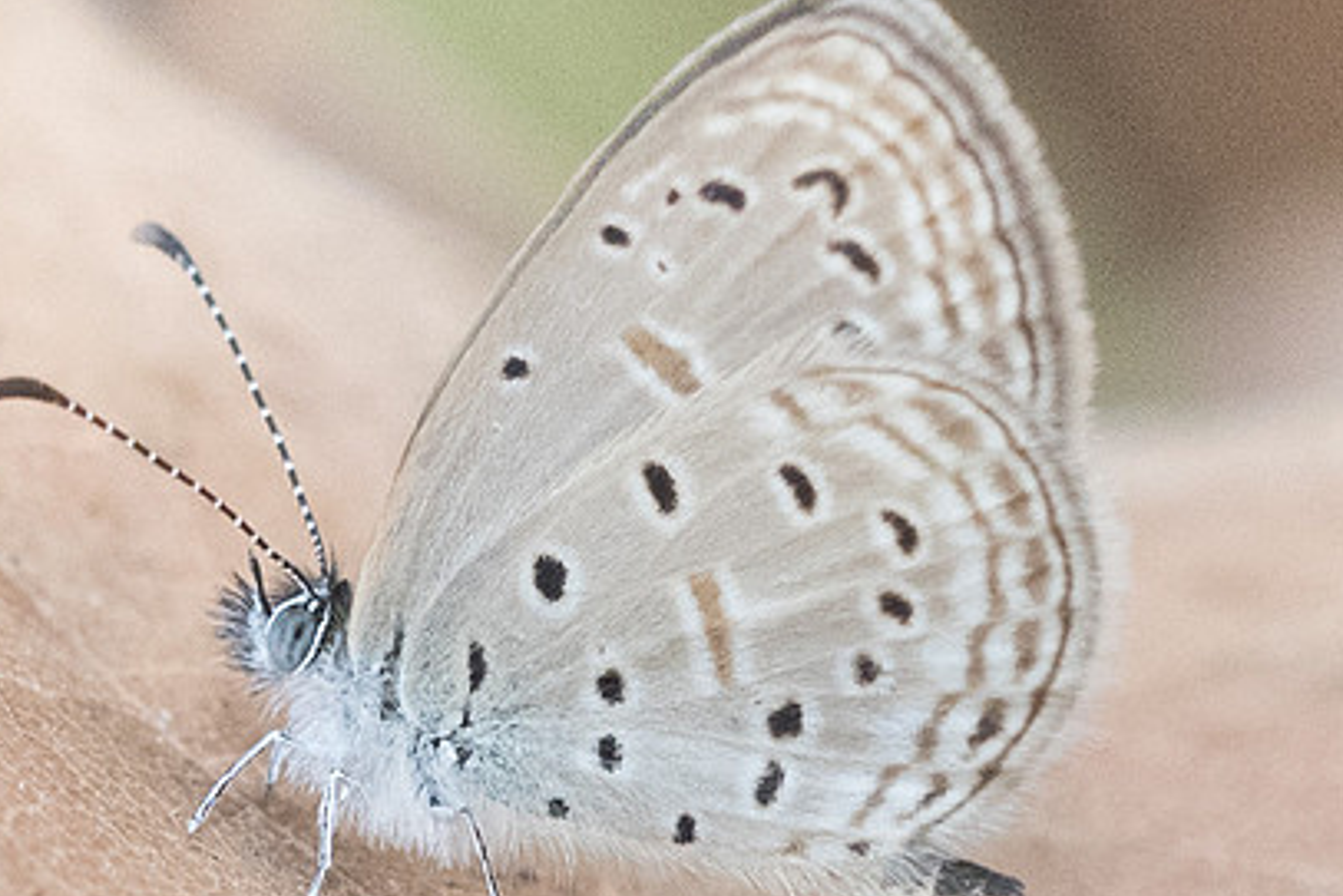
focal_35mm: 1244
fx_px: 46422
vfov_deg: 1.1
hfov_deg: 1.7
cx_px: 667
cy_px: 702
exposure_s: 1/160
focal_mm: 150
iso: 1250
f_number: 8
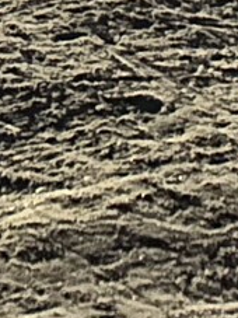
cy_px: -611
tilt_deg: +4.6
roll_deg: +0.1
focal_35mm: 275
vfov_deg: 6.6
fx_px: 2523
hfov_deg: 5.4
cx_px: 192
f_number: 1.5
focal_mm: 5.7
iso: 1000
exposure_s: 1/17
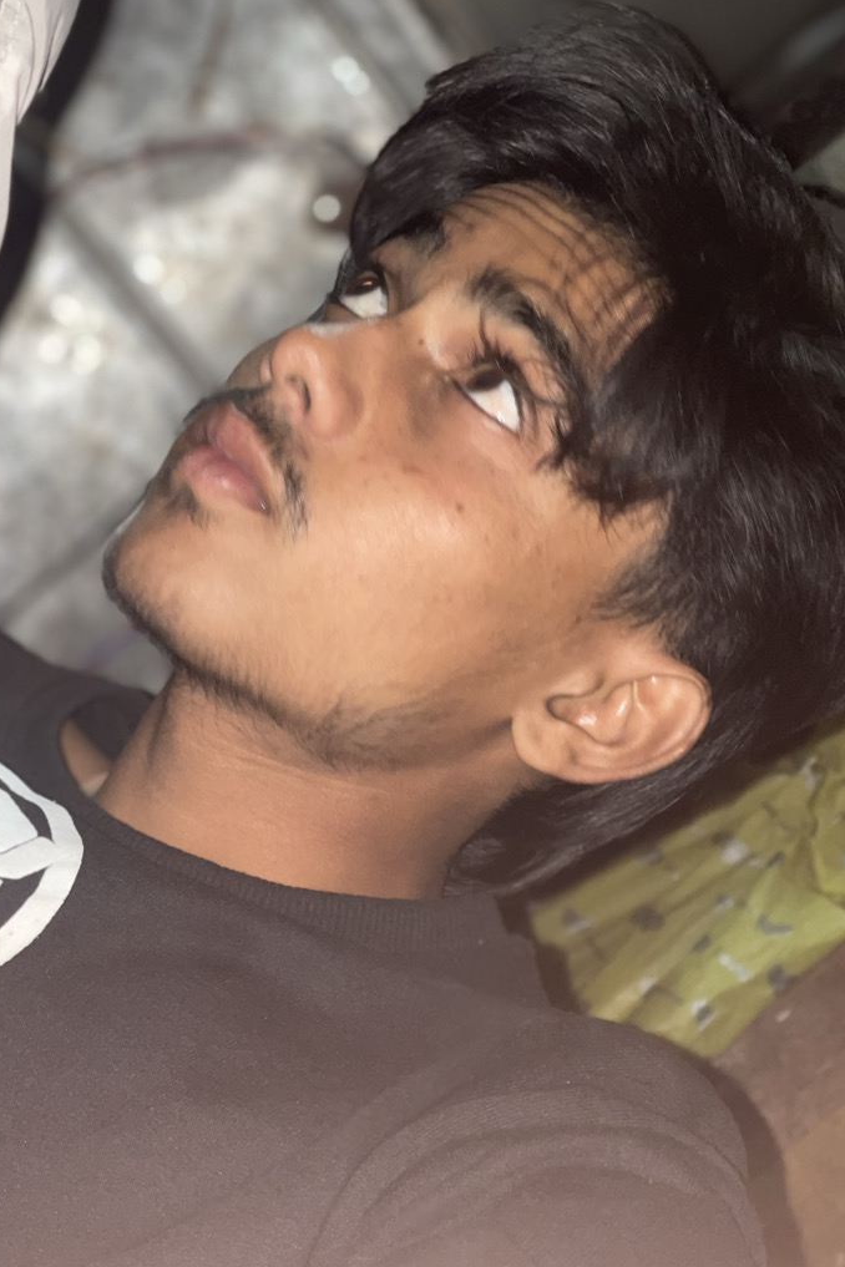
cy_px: 630
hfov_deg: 20.3
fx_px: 2359
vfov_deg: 30.1
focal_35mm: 67
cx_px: 446
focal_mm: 7.5
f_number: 2.2
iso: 100
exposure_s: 1/34
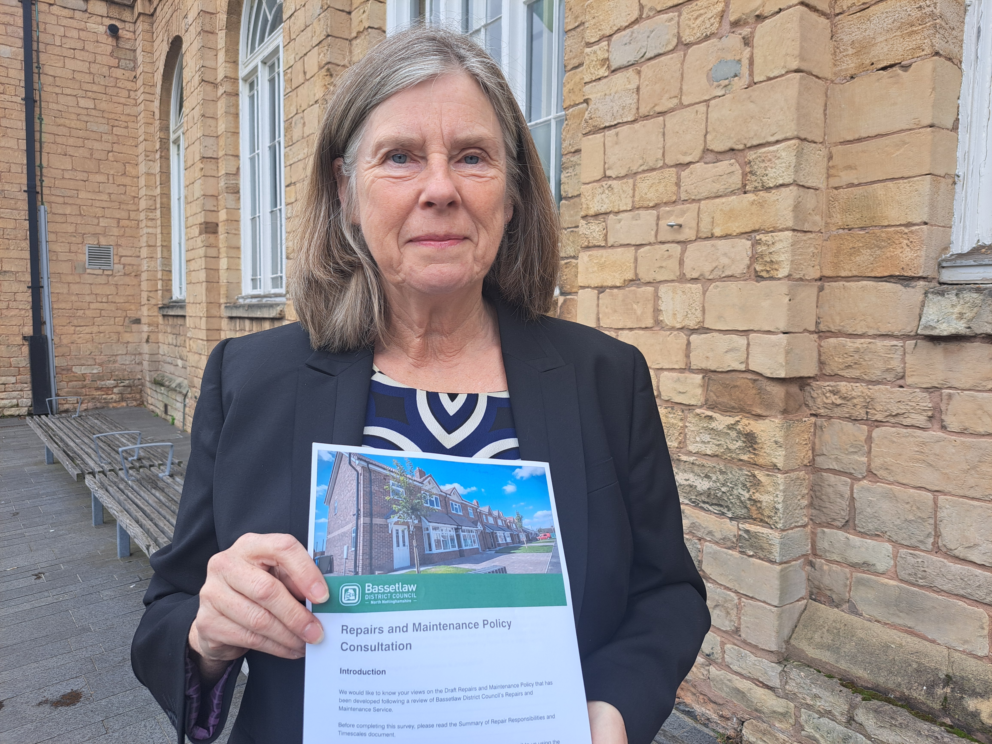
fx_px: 688
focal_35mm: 24
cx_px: 496
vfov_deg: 56.8
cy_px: 372
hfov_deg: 71.6
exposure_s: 1/338
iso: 50
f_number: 1.8
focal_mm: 5.23
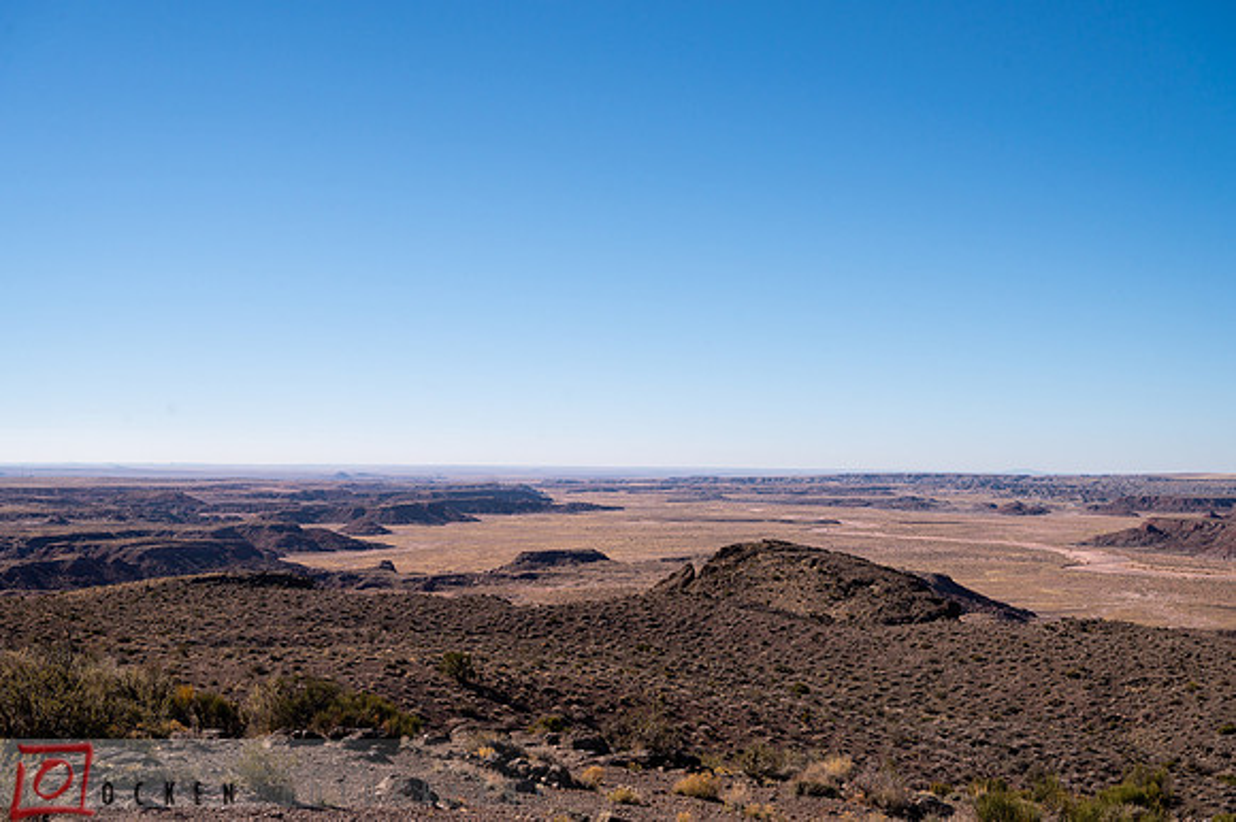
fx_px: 1544
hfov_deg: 43.6
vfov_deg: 29.8
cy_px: 411
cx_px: 618
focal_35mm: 45
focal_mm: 45
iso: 200
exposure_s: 1/1600
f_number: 8
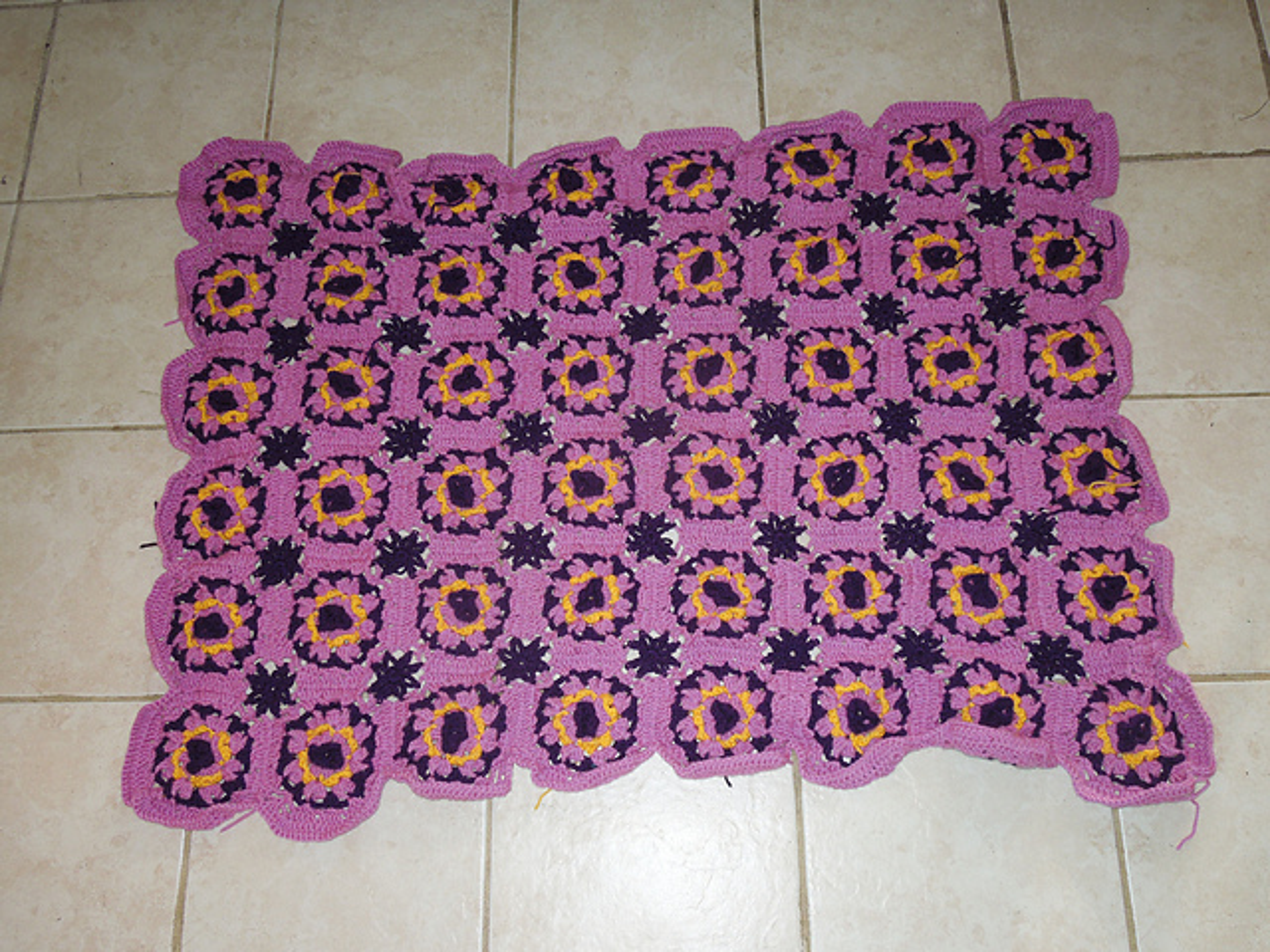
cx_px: 635
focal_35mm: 31
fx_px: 1137
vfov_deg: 45.4
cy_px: 476
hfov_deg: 58.4
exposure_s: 1/30
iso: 200
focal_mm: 5.6
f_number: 3.6
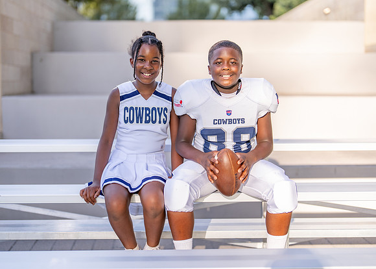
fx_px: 602
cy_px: 126
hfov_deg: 34.7
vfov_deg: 25.1
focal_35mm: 56
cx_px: 183
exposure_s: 1/2000
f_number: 1.2
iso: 100
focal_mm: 50
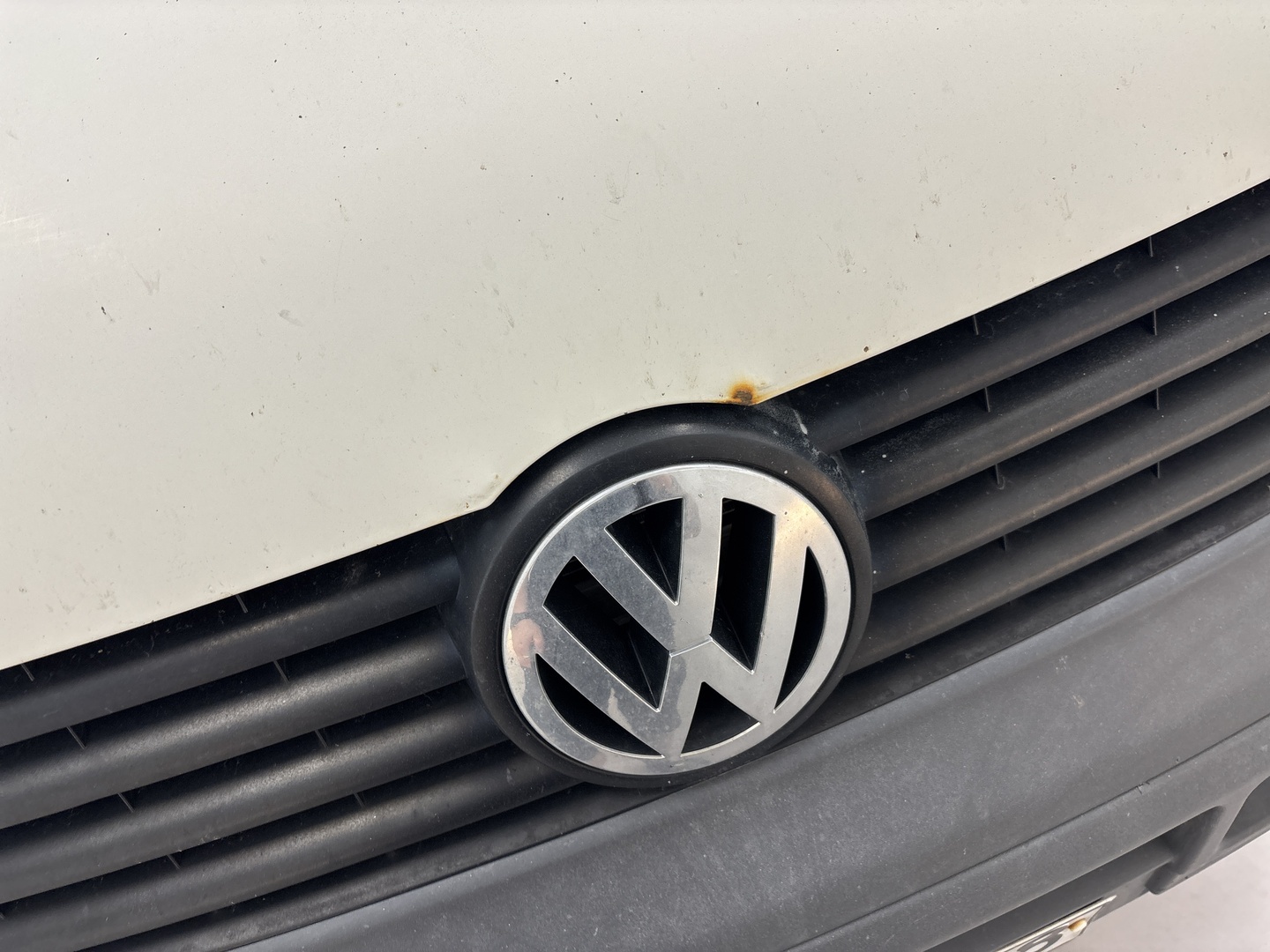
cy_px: 476
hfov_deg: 67.3
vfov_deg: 53.1
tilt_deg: -45.3
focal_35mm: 26
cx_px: 635
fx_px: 954
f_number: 1.6
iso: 64
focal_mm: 5.96
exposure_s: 1/100
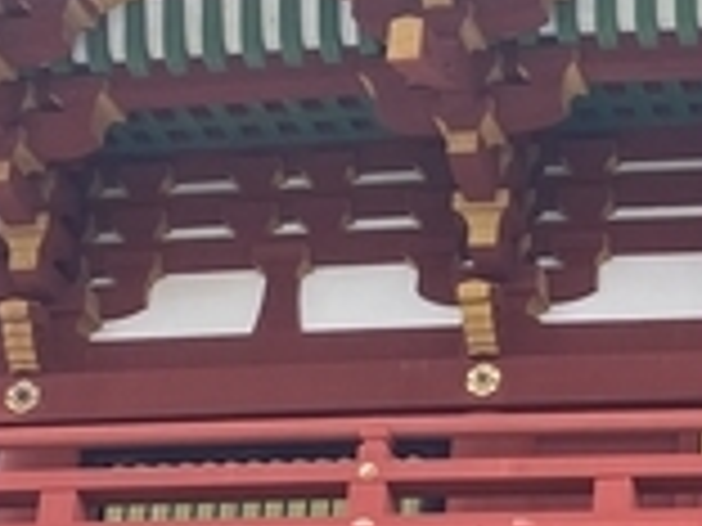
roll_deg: -1.2
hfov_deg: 14.1
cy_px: 1039
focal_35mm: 133
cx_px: 976
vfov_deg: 10.3
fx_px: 2697
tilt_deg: +18.2
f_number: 1.8
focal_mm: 4.25
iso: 32
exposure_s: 1/358
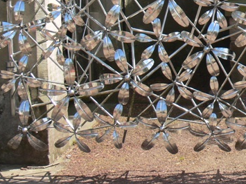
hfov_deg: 18.4
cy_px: -58
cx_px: 301
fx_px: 718
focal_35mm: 101
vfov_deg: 14.0
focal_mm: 7.4
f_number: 5.6
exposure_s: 1/160
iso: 80
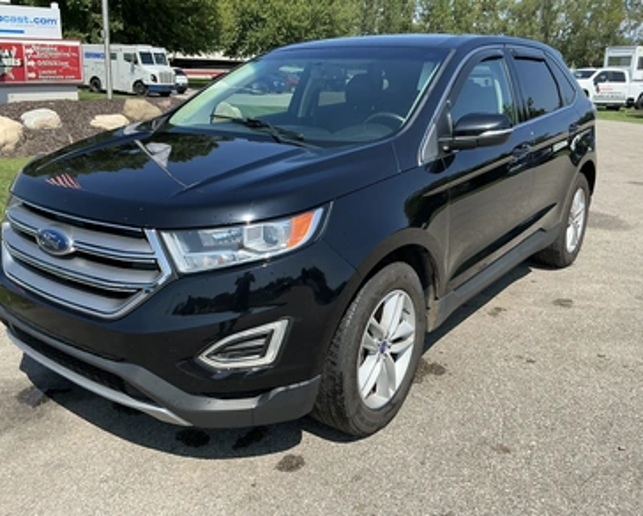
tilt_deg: -17.0
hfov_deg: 58.6
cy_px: 253
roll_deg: -0.4
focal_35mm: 30
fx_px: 572
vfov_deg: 48.6
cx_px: 297
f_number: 1.8
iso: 25
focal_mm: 3
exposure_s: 1/1250
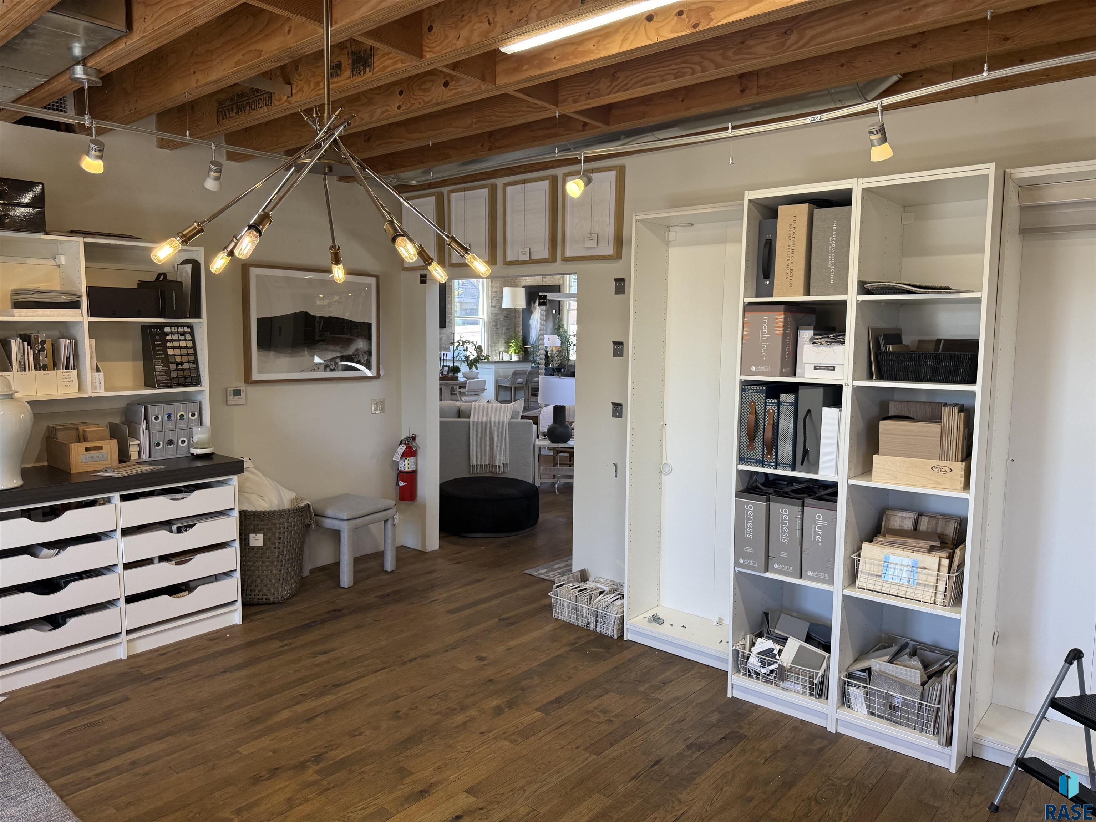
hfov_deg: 71.6
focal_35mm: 24
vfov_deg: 56.8
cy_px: 411
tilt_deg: -5.8
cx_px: 548
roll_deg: +0.2
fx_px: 760
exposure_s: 1/226
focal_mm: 6.76
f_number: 1.78
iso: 200
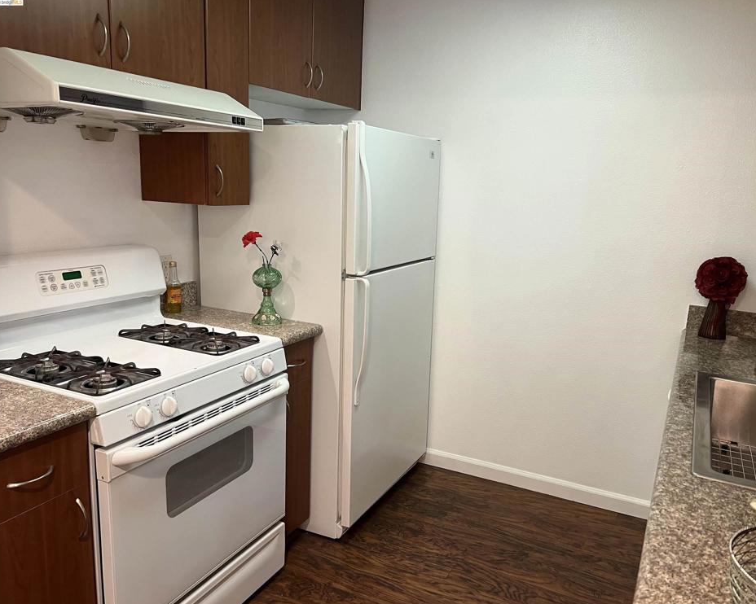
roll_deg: -2.1
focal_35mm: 28
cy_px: 309
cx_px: 406
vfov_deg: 51.5
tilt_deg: -12.1
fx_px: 626
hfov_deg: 62.1
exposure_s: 1/60
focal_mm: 5.7
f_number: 1.5
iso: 200
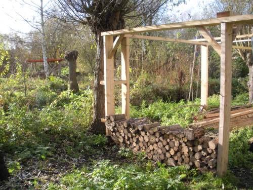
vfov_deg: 39.7
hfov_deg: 51.4
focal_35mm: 36
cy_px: 95
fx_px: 263
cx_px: 126
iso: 64
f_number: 3.5
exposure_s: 1/132
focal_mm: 6.3
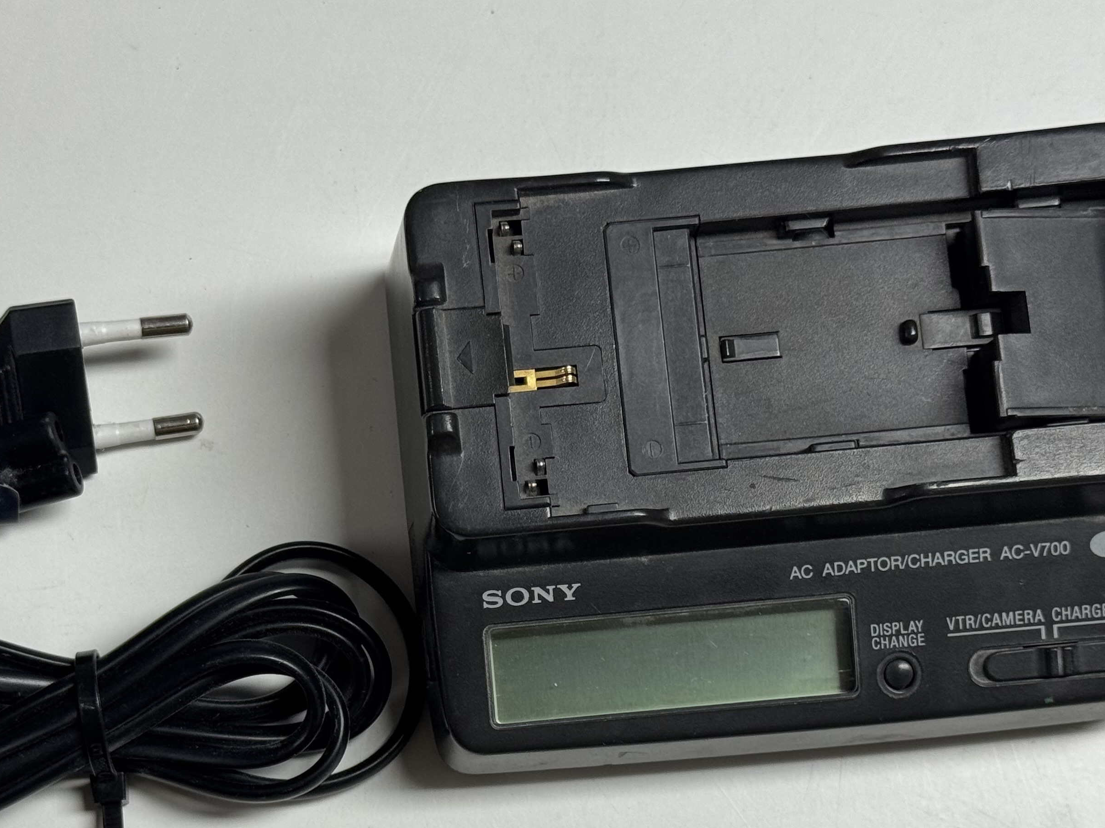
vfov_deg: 18.3
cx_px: 412
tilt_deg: -81.2
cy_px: 602
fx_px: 2554
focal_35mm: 80
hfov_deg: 24.3
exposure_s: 1/50
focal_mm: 6.76
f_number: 1.78
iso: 50
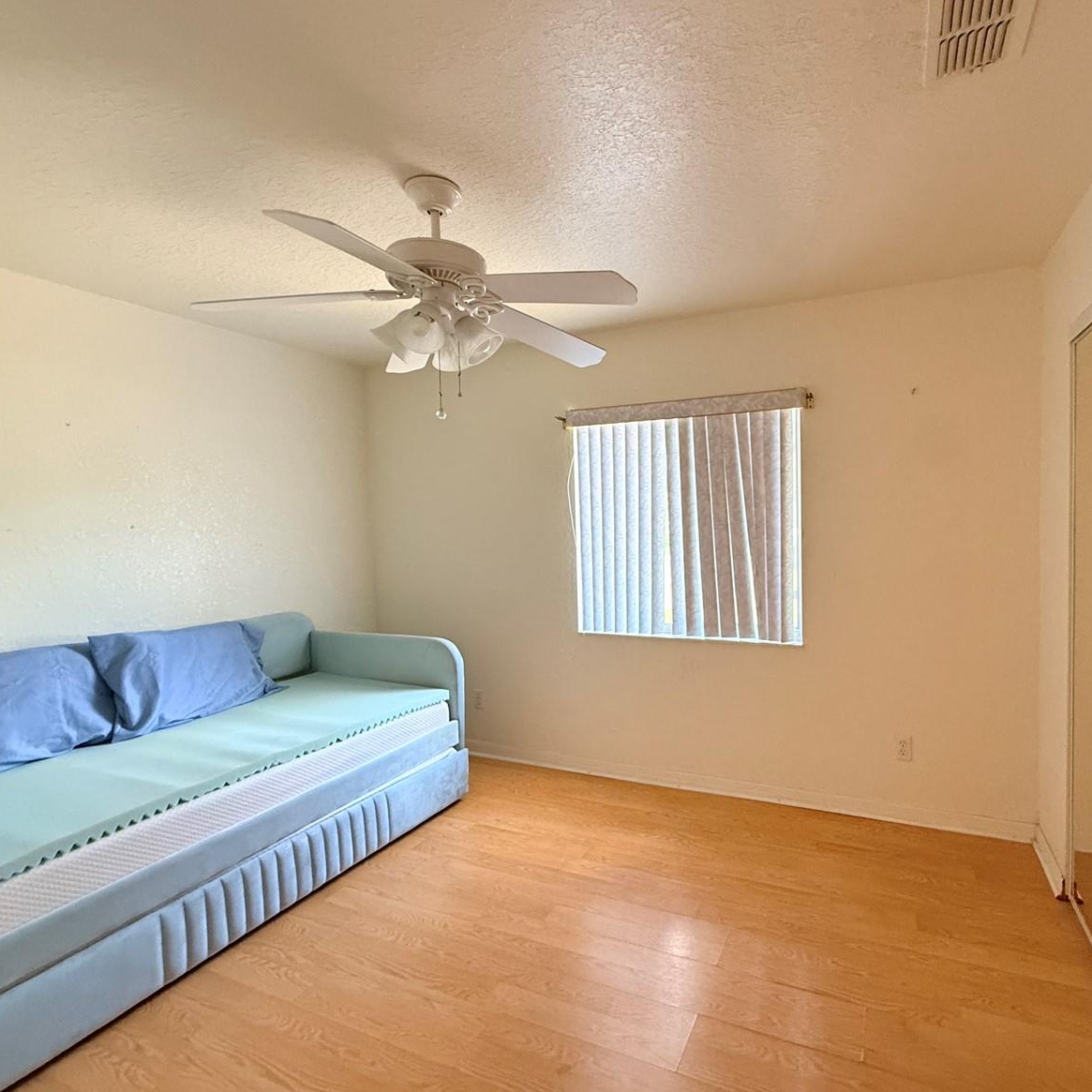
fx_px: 607
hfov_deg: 83.1
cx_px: 650
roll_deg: +1.3
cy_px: 546
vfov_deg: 84.0
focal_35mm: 17
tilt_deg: -2.1
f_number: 2.2
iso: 500
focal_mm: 2.22
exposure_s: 1/60
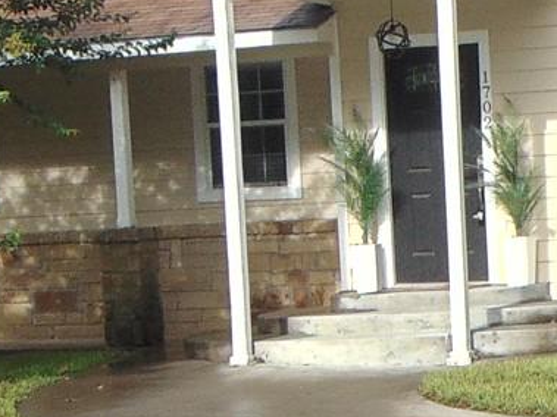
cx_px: 664
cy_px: 433
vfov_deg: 10.9
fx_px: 2172
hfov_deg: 14.2
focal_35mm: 135
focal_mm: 4.5
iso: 80
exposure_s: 1/160
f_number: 7.7
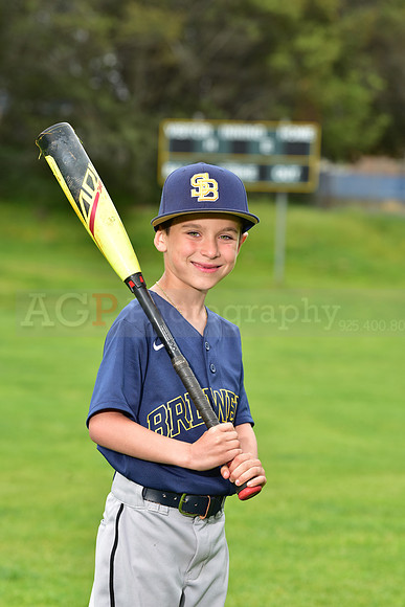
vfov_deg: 15.2
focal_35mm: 135
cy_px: 304
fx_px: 2277
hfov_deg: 10.2
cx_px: 202
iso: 400
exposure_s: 1/250
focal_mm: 135
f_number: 6.3
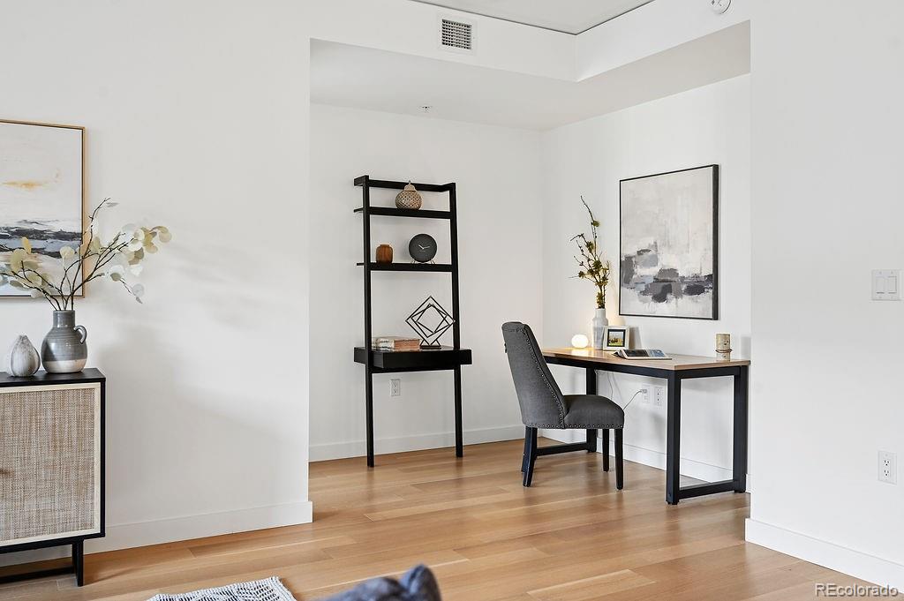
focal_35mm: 30
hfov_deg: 62.0
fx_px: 753
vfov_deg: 43.5
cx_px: 452
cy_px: 300
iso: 400
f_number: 5.6
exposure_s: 1/40
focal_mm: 30
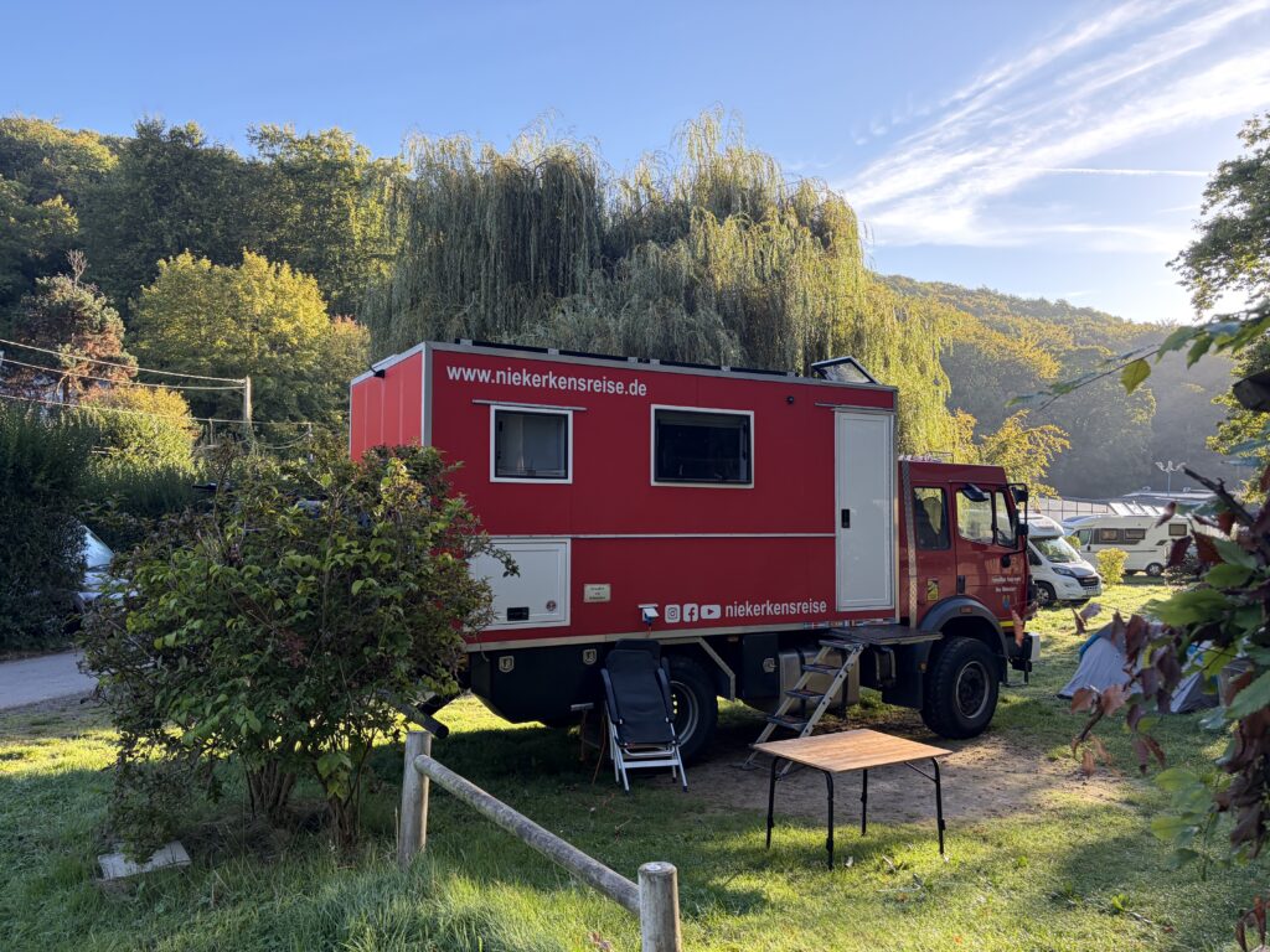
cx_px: 635
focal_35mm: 26
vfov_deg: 53.1
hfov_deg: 67.3
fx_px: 954
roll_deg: +0.3
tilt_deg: +2.6
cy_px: 476
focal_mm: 5.96
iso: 50
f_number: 1.6
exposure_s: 1/367
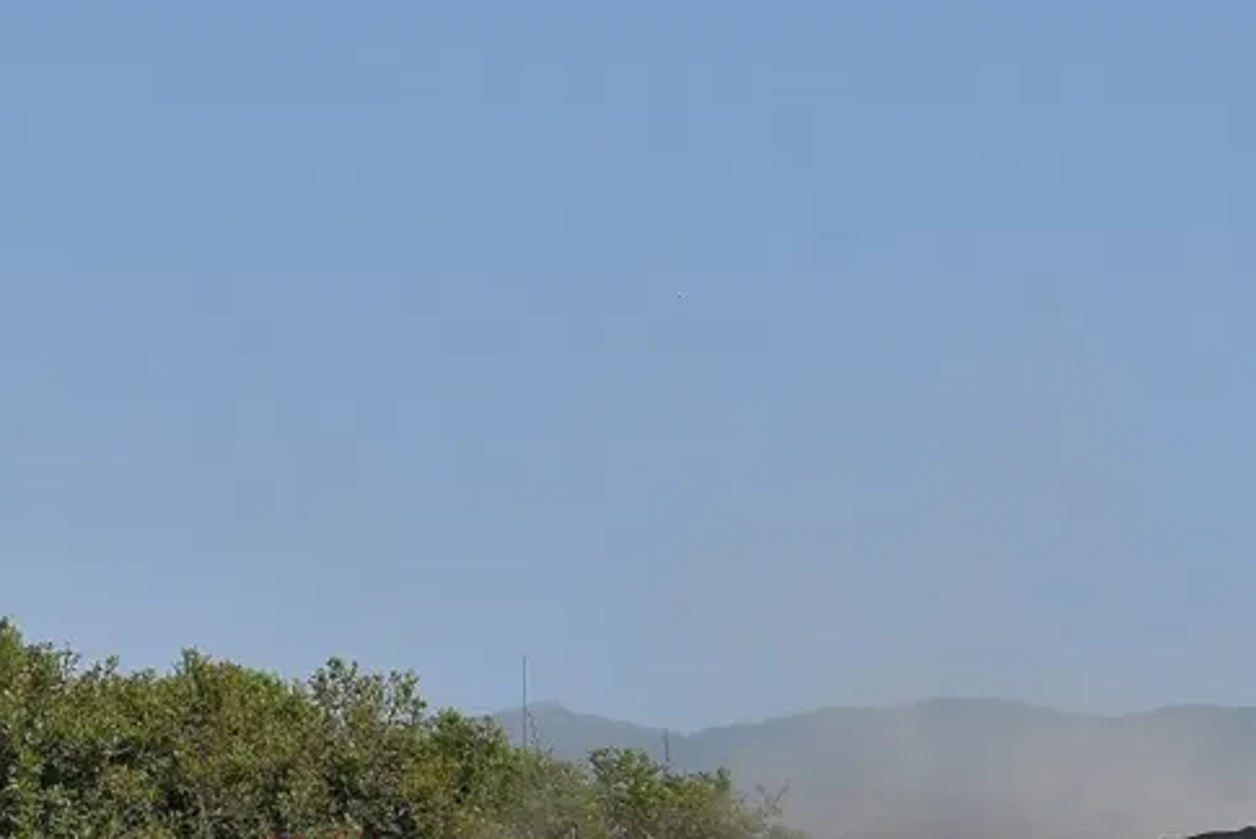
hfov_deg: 11.5
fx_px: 6214
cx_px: 461
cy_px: 686
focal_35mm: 178
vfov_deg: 7.7
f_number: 8
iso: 100
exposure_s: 1/800
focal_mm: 48
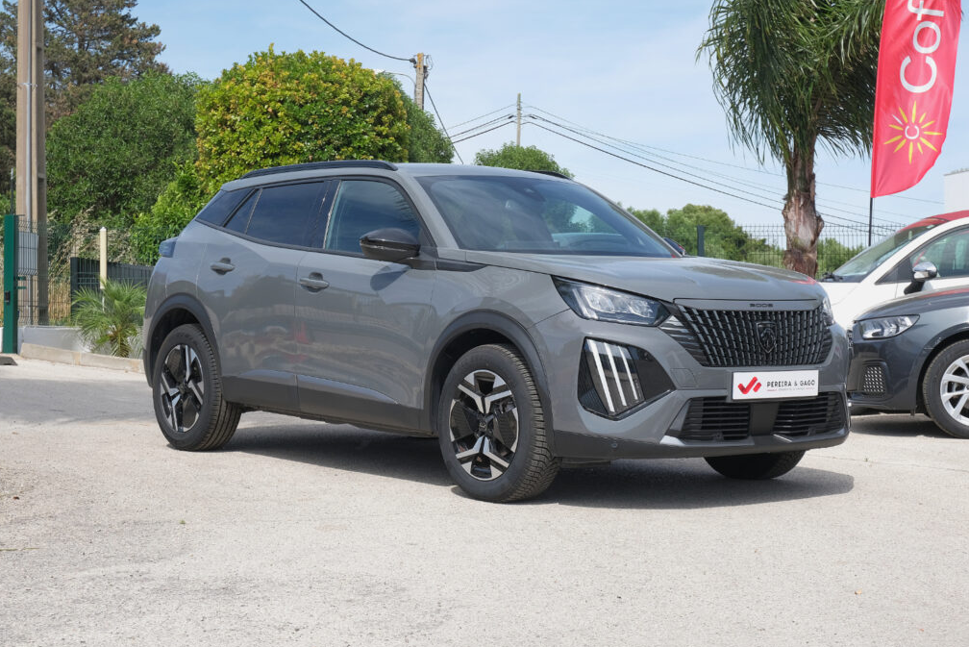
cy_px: 326
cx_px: 485
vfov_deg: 20.6
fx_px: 1777
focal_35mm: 66
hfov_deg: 30.5
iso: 160
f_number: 9
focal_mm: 43.2
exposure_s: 1/180
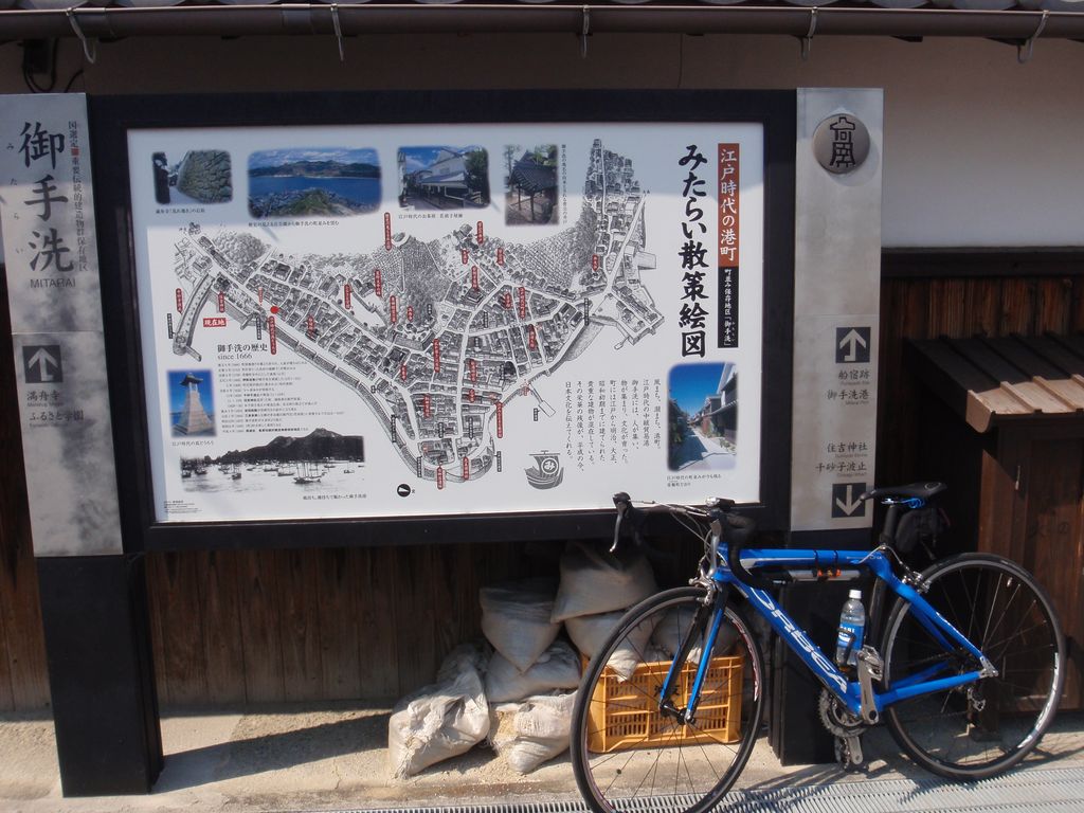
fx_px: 877
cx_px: 542
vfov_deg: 49.7
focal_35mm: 28
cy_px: 406
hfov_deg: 63.4
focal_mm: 5
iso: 64
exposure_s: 1/500
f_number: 4
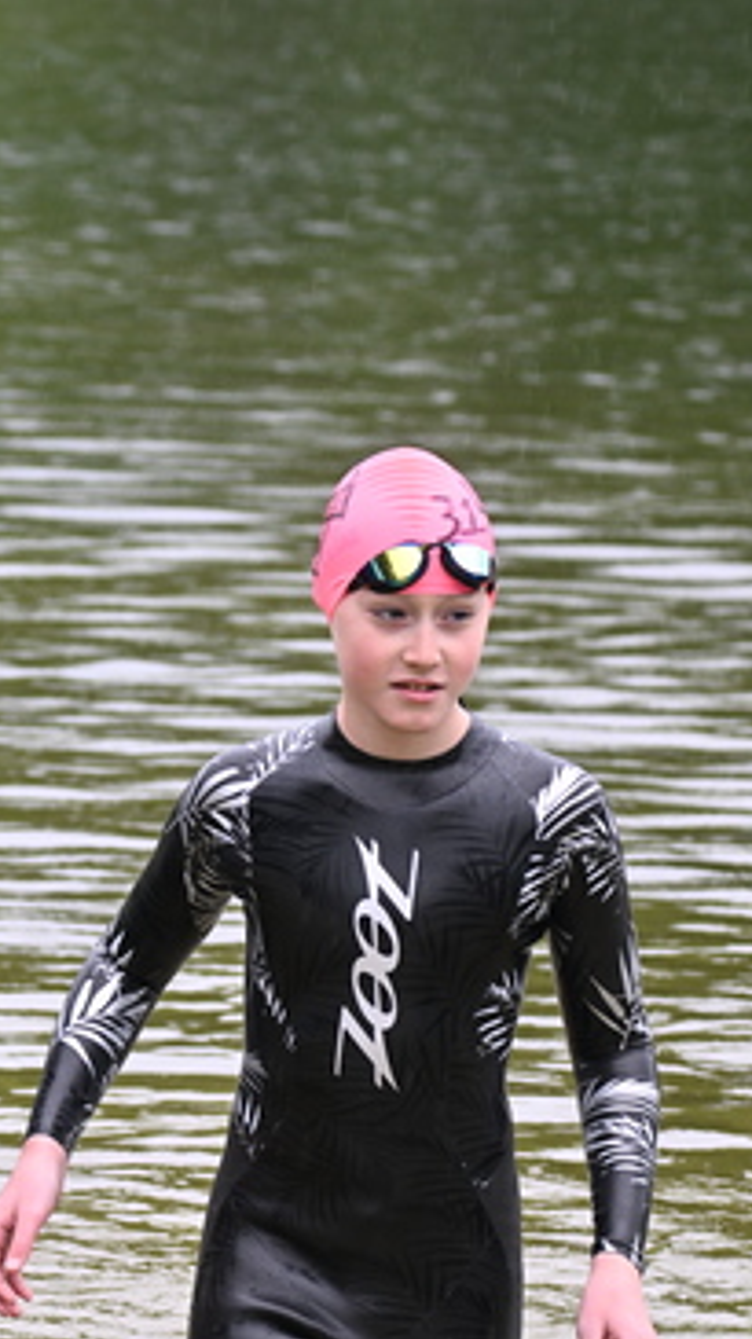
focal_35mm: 379
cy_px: 670
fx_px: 13451
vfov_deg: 5.7
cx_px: -22
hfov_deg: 3.2
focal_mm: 240
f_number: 9
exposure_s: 1/250
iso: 1400
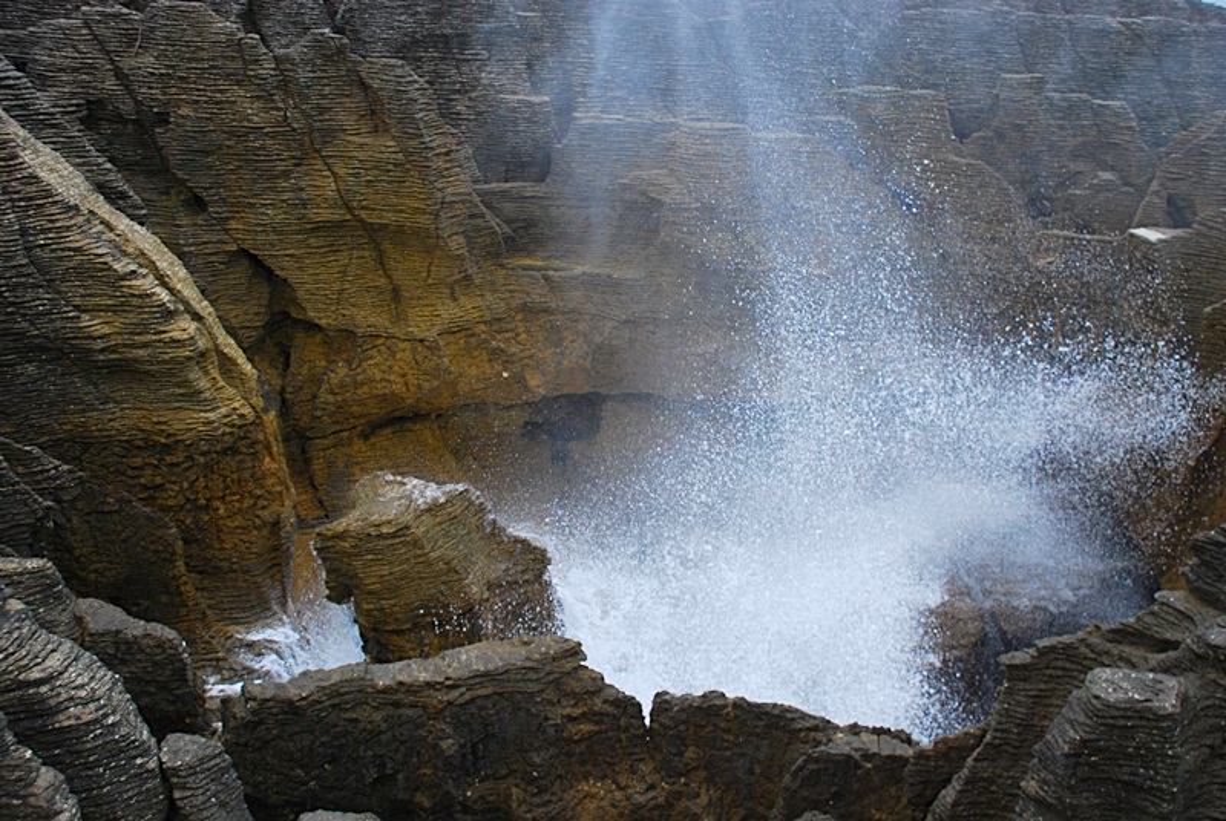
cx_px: 613
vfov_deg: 40.1
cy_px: 410
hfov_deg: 57.2
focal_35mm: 33
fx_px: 1125
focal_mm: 22
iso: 400
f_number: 5.6
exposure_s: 1/250
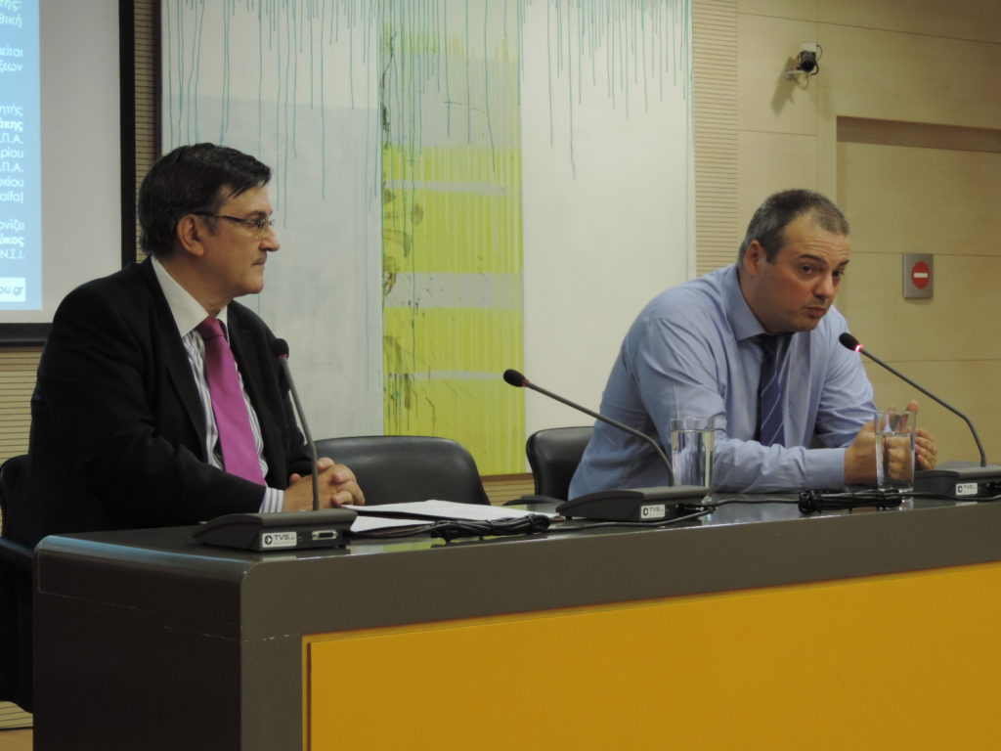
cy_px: 376
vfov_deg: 17.4
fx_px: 2458
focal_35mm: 85
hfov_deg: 23.0
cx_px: 500
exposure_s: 1/25
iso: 450
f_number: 4
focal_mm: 15.1
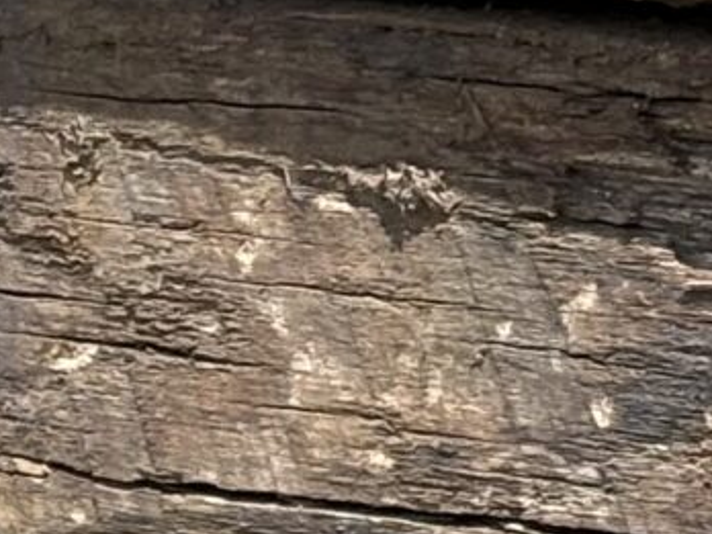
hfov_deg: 5.0
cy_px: 471
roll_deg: +2.2
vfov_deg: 3.9
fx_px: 7857
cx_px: -1056
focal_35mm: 382
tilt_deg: -7.4
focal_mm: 5.96
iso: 50
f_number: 1.6
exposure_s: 1/1065
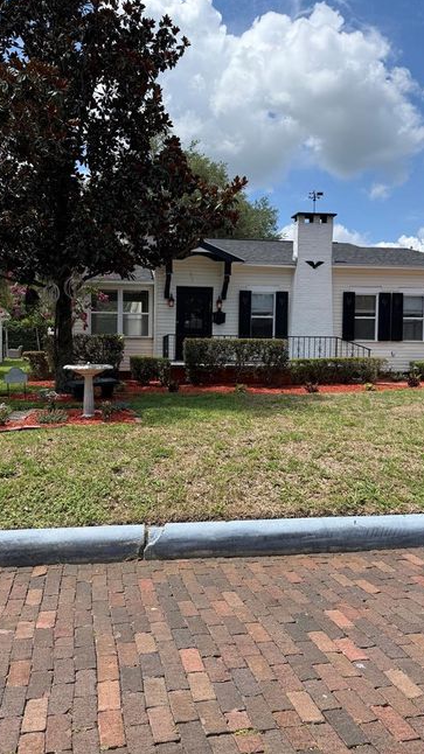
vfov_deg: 69.9
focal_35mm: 27
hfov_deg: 42.8
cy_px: 366
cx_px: 190
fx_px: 540
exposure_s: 1/3953
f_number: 1.78
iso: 80
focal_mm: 6.76
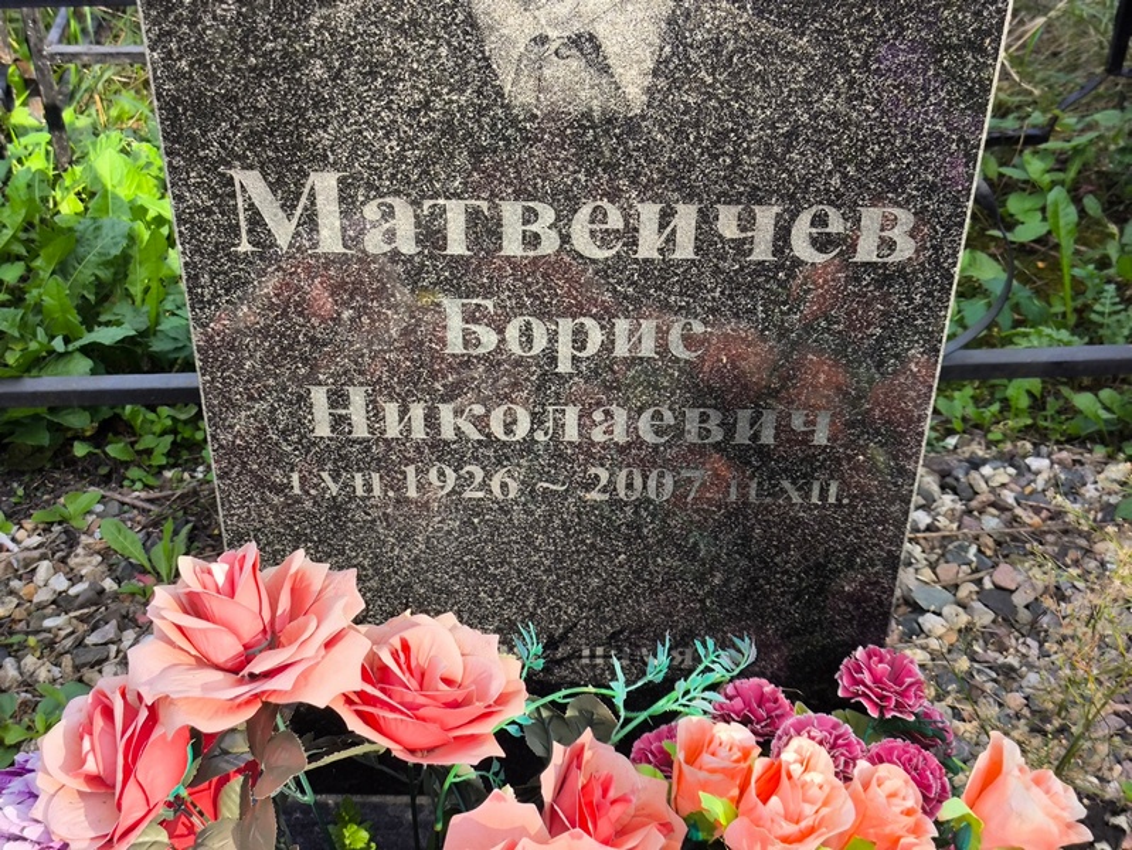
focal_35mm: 50
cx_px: 566
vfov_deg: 29.1
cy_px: 425
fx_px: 1636
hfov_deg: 38.2
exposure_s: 1/450
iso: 50
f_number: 1.7
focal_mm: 4.71
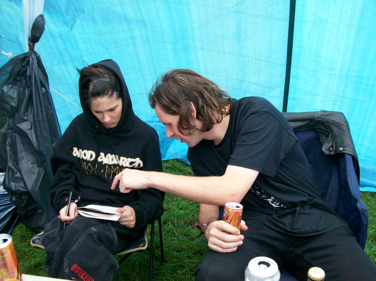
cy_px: 140
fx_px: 391
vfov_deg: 39.6
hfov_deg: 51.4
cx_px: 188
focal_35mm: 36
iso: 80
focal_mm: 6
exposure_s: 1/281
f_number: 2.7
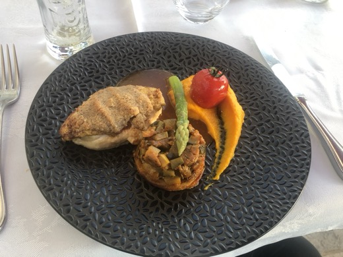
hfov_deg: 63.4
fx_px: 277
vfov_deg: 49.7
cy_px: 128
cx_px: 172
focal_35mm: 28
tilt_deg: -55.3
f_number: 1.8
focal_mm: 4
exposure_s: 1/40
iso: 20
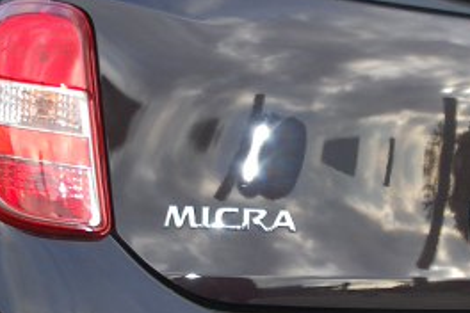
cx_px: 296
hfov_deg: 16.0
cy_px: 163
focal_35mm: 128
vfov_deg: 10.7
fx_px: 1671
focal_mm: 22
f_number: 4
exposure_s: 1/500
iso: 400
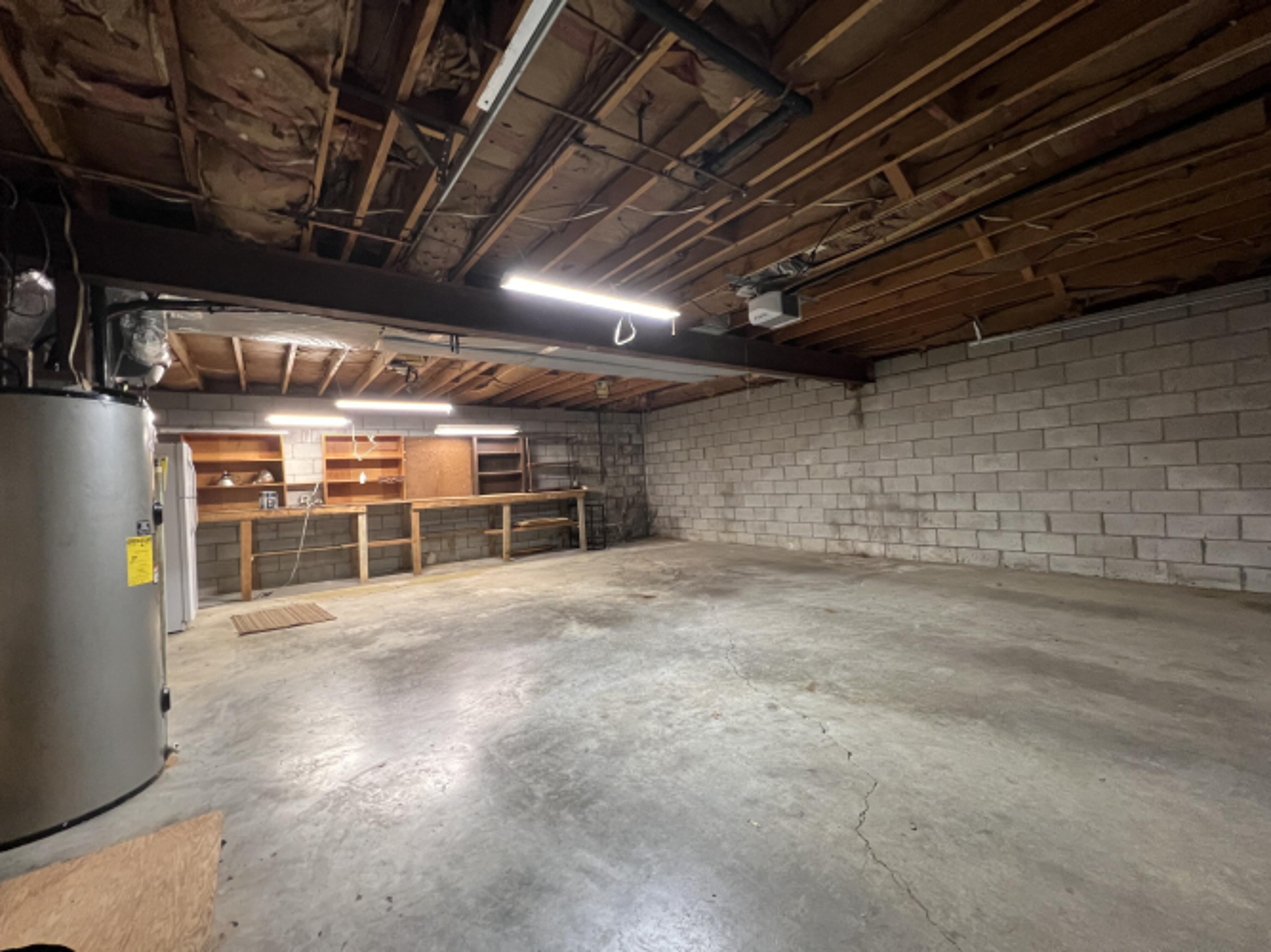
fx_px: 477
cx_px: 636
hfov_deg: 106.2
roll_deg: +2.5
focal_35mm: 13
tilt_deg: -0.3
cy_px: 476
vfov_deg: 89.9
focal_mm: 1.57
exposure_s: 1/60
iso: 500
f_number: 1.8
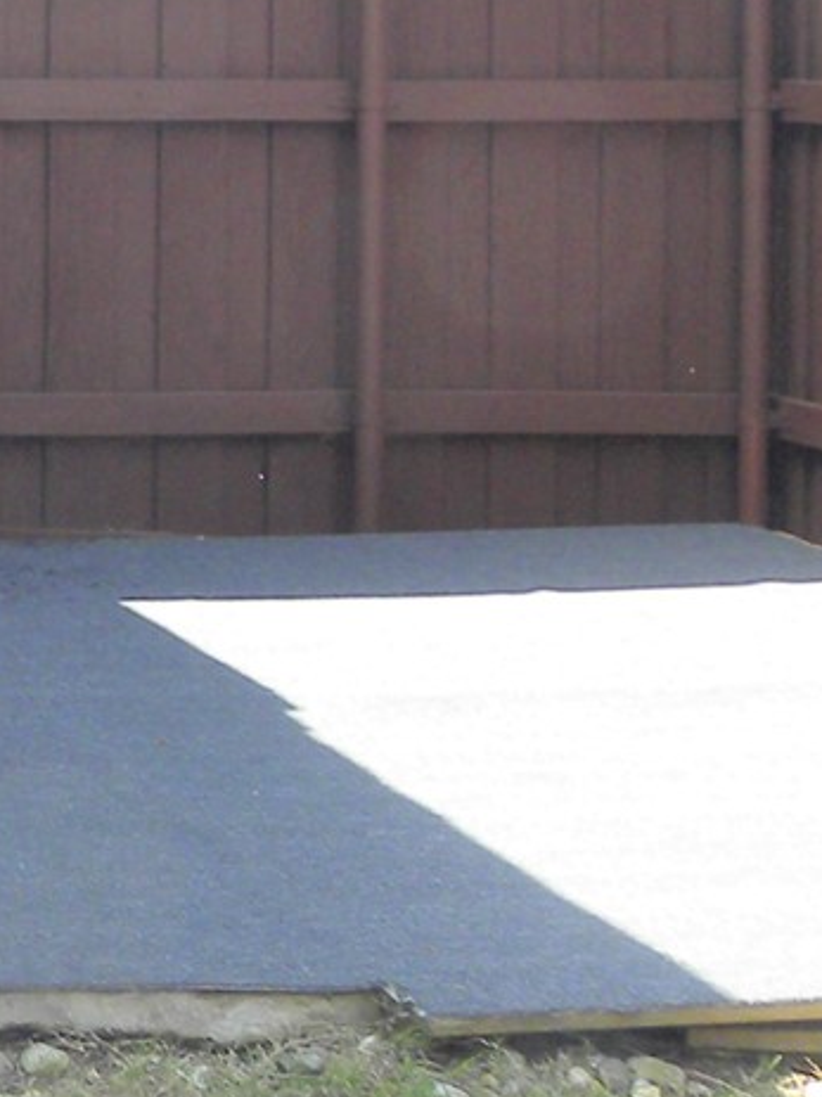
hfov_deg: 11.4
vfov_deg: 16.6
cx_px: -914
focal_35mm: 115
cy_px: -98
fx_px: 3643
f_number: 3.5
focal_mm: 4.6
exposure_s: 1/137
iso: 64
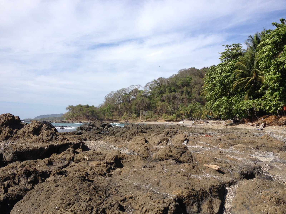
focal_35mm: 35
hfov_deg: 52.6
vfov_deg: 40.7
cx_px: 143
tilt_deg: -0.2
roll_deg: -0.6
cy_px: 107
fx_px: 289
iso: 50
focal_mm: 4.28
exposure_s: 1/1842
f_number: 2.4
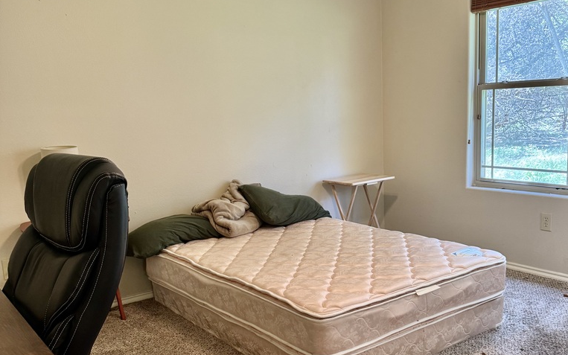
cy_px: 213
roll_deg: +3.0
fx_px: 557
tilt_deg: -11.0
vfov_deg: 35.2
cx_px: 300
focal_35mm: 36
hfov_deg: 54.0
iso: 250
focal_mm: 6.76
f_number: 1.78
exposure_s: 1/60
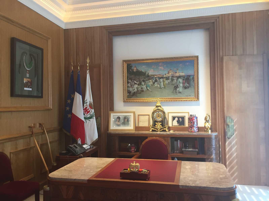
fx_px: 225
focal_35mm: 29
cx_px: 134
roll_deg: -0.3
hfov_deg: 61.7
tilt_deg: +1.2
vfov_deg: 48.2
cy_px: 100
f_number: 2.2
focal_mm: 4.15
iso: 80
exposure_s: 1/30
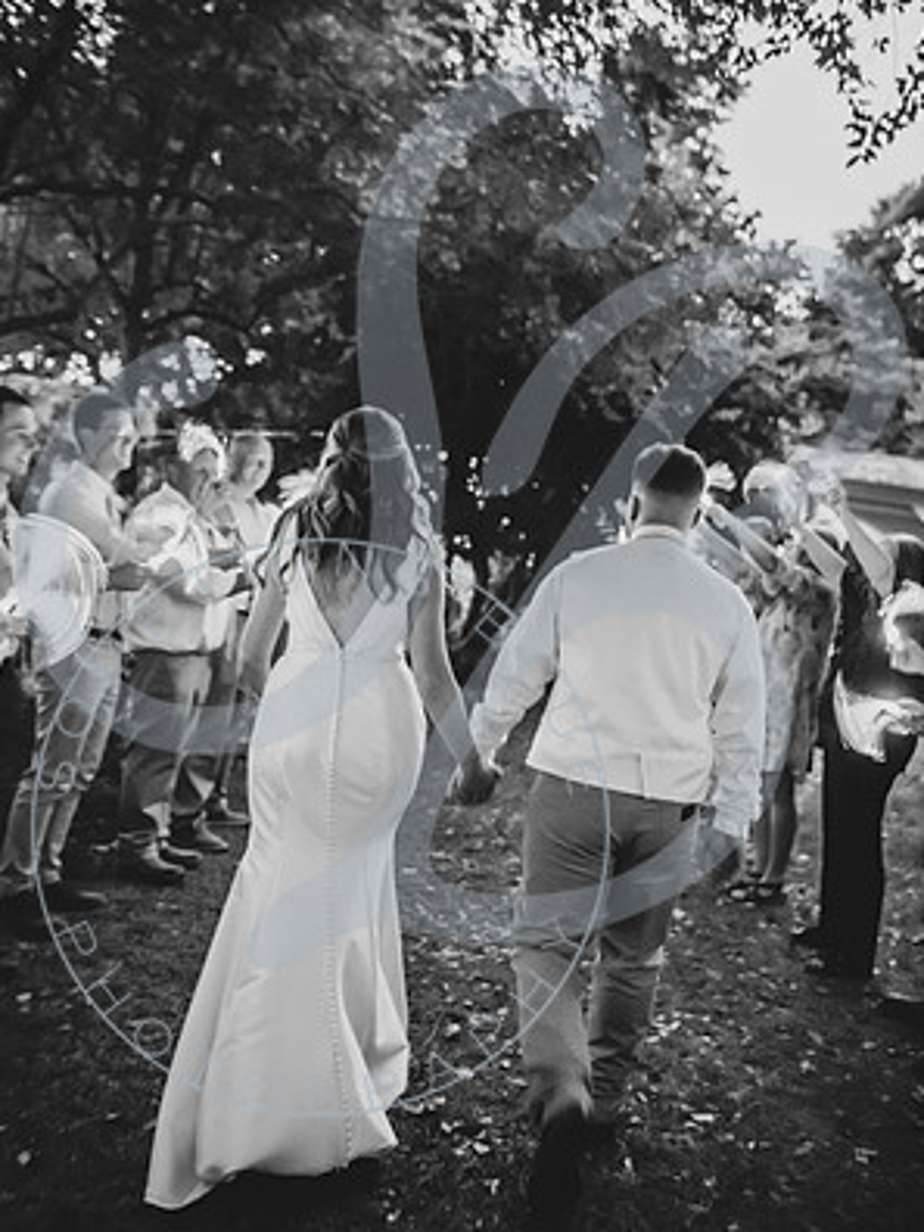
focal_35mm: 35
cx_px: 460
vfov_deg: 52.6
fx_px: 1246
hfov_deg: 40.7
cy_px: 591
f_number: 2.8
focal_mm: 32
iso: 500
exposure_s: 1/60
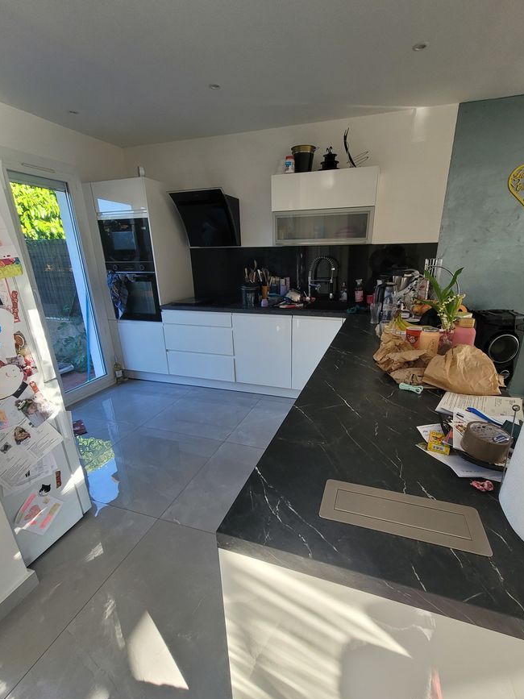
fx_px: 303
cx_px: 275
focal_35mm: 15
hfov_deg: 81.7
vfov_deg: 98.1
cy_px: 364
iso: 80
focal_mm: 1.74
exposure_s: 1/120
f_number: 2.2
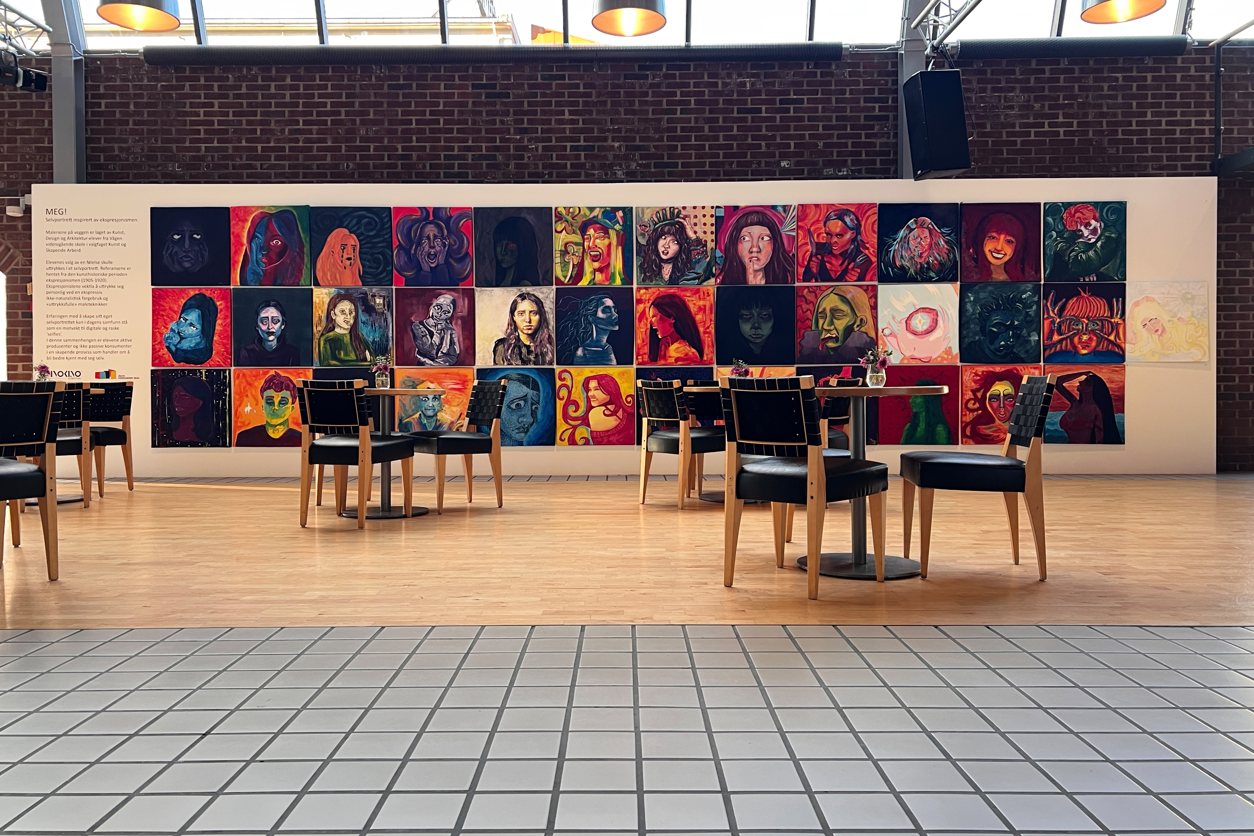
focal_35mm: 28
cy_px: 390
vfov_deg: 46.4
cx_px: 621
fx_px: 975
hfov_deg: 65.5
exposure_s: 1/50
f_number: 1.5
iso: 80
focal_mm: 5.7
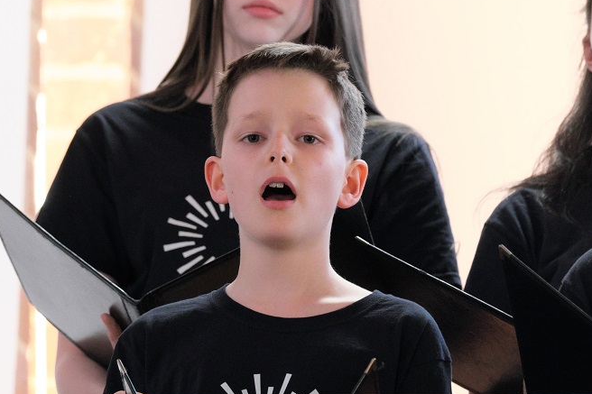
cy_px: 170
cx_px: 330
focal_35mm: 689
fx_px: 11327
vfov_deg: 2.0
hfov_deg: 3.0
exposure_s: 1/100
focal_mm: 334.9
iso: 8000
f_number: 5.6
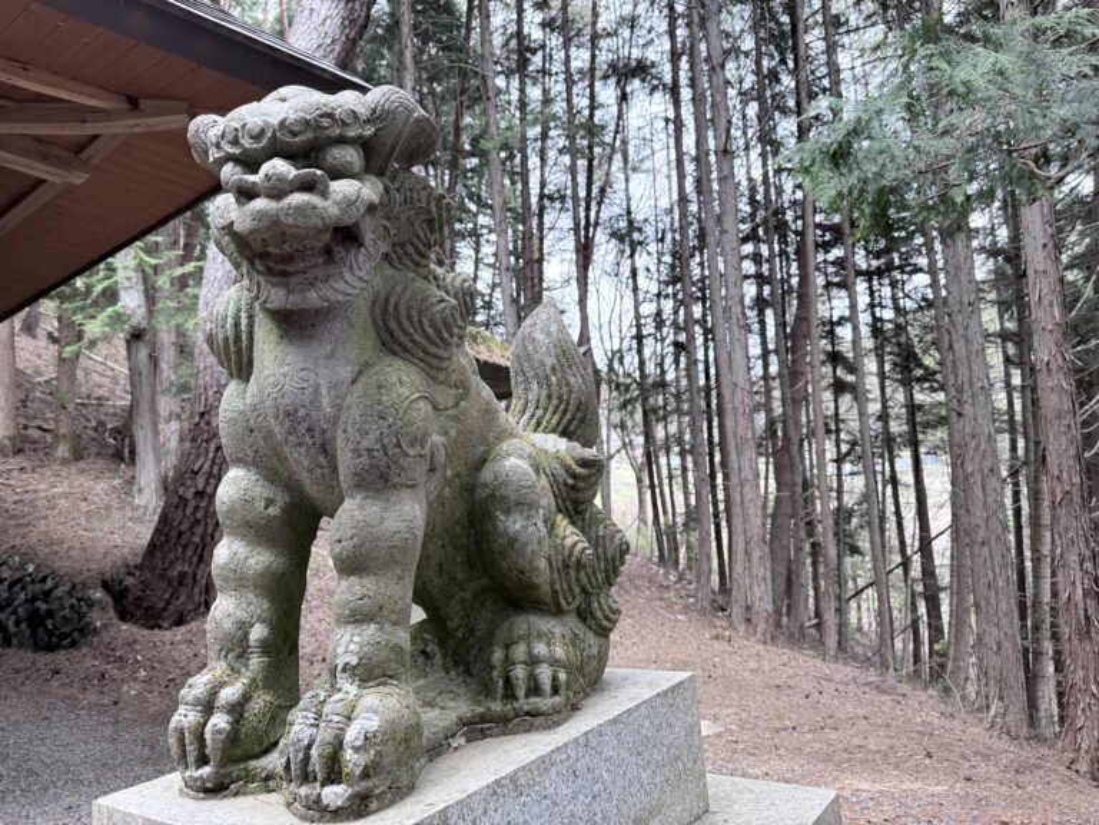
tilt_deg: +6.1
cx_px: 550
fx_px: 762
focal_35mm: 24
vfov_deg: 56.8
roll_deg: +5.0
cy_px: 412
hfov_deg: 71.6
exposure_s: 1/228
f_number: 1.78
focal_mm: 6.76
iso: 200
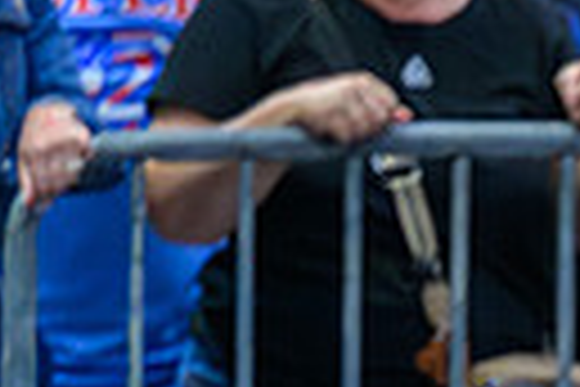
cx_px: 1121
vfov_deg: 1.9
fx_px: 11390
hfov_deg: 2.9
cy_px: 746
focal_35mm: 707
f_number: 2.8
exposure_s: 1/800
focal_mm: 130
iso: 12800
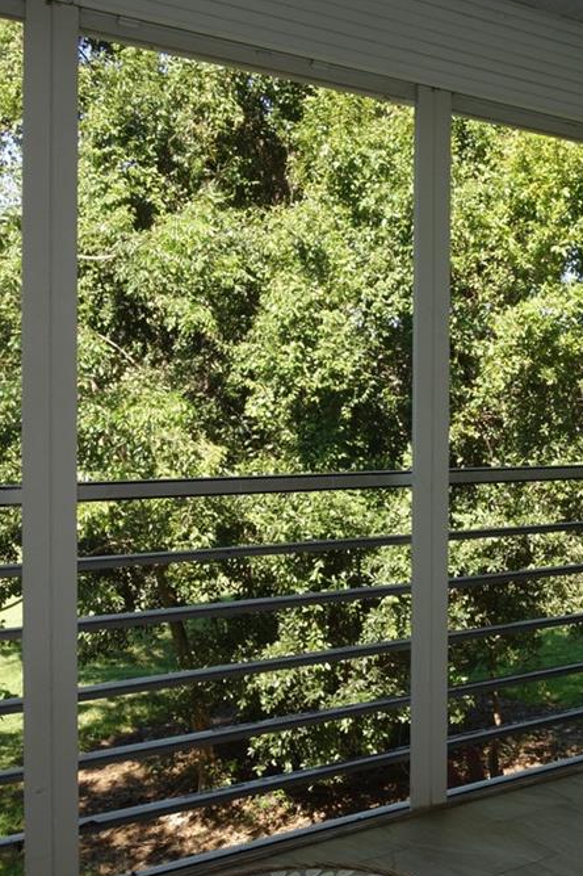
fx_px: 1046
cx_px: 567
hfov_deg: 29.3
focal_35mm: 43
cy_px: 436
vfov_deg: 45.5
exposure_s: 1/100
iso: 125
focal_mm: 10.4
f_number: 5
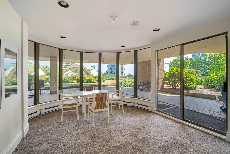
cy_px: 77
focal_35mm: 15
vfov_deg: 77.3
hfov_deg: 100.4
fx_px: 96
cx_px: 115
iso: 100
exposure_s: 1/400
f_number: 6.3
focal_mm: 15
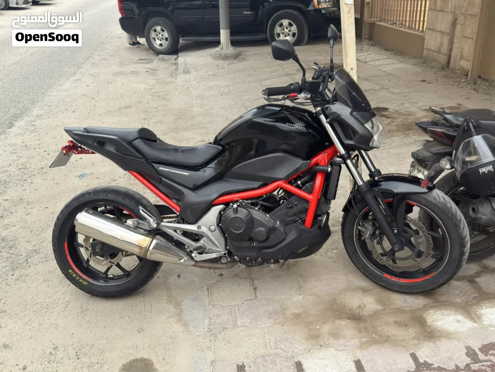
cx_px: 248
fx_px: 500
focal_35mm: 35
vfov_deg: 40.7
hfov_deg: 52.6
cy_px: 186
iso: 80
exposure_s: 1/1159
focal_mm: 6.76
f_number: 1.78
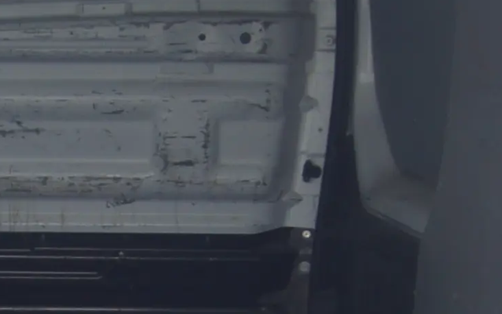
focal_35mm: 192
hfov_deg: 10.8
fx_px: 2627
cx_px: -69
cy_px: 436
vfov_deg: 6.8
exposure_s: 1/40
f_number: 5.6
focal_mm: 24
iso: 100
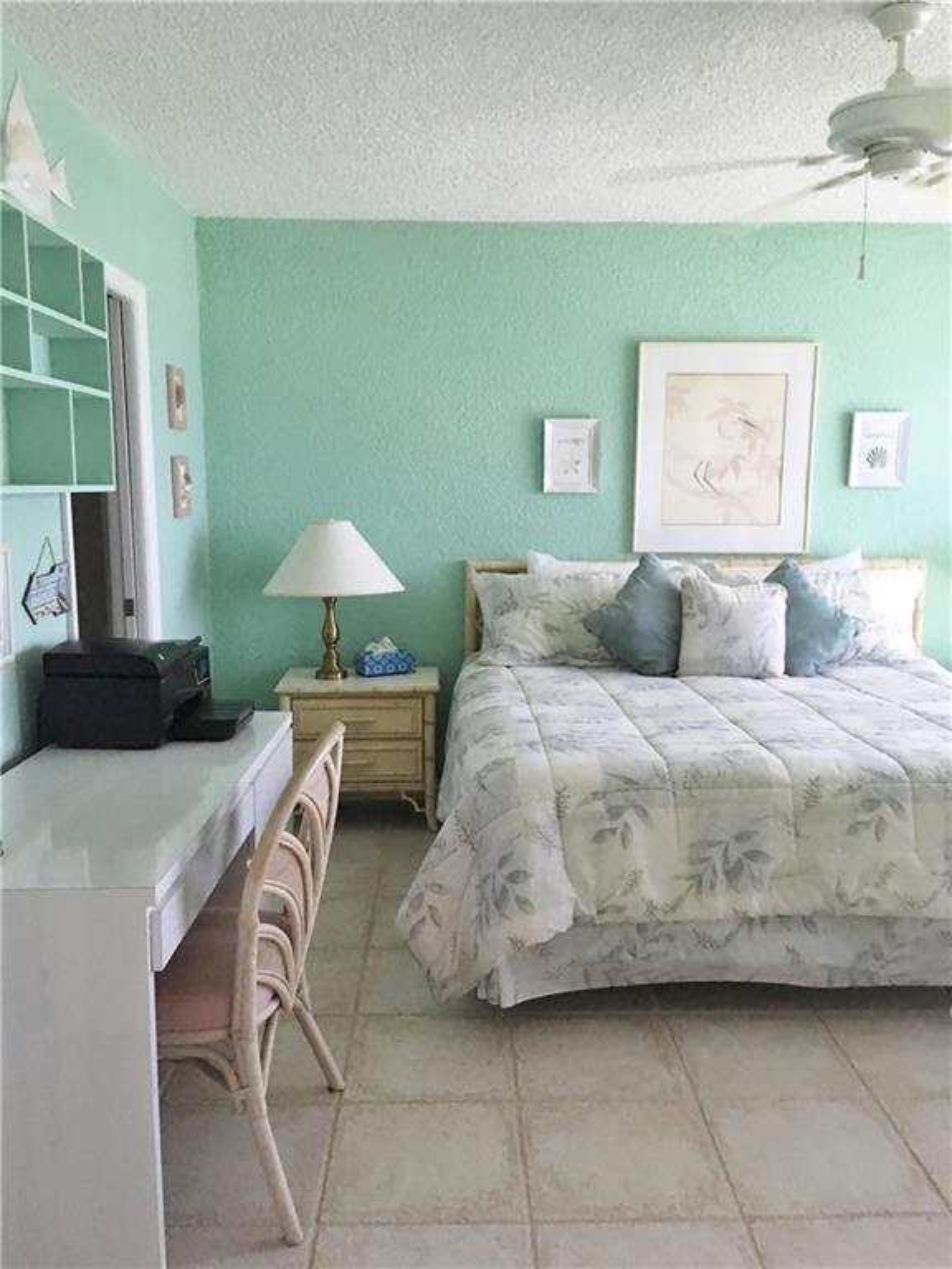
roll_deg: -0.1
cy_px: 634
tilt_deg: -9.0
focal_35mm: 29
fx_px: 1063
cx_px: 476
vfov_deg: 61.7
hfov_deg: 48.2
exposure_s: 1/30
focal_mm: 4.15
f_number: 2.2
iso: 200
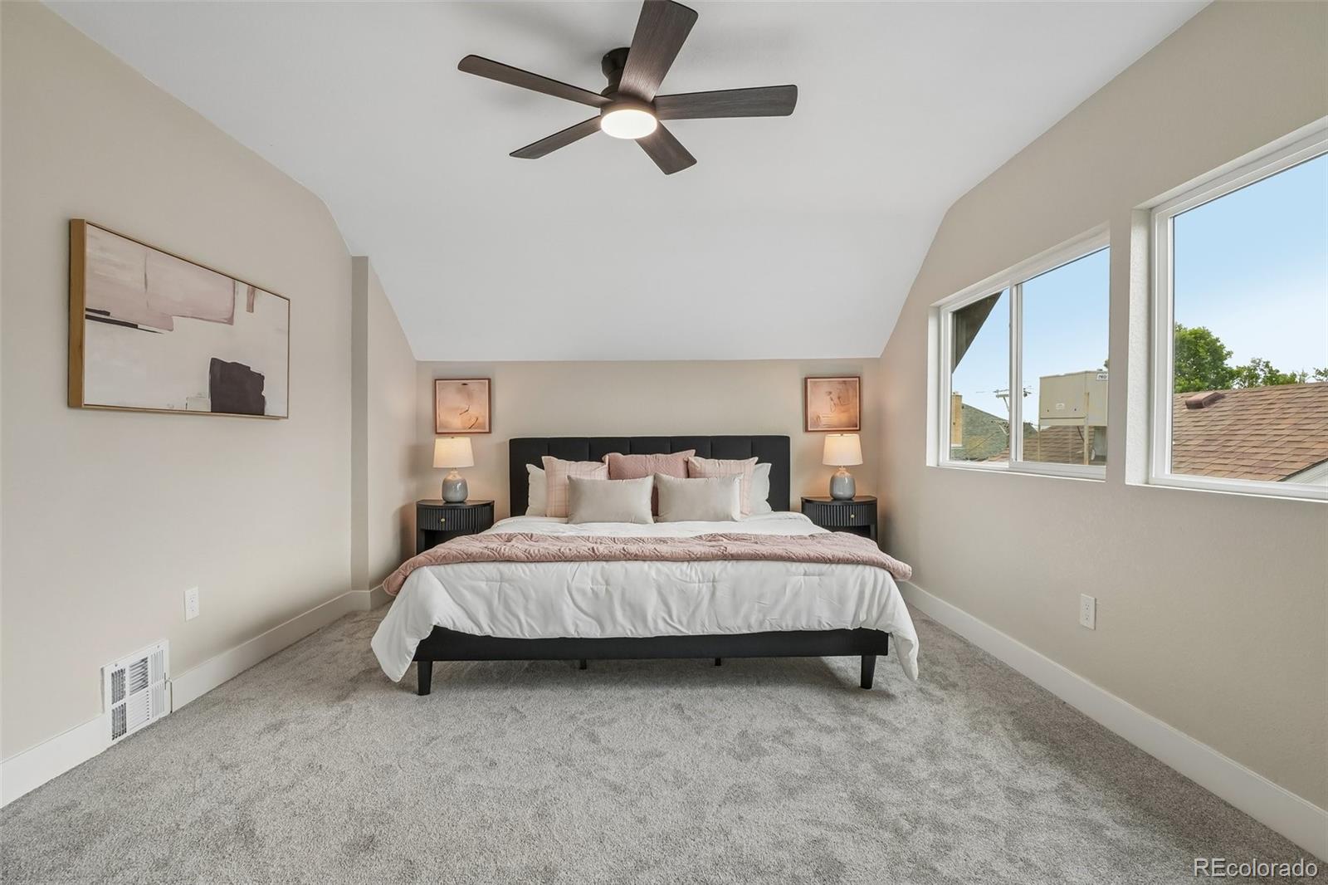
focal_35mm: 16
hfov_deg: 95.0
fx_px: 609
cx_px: 664
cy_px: 442
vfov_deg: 72.0
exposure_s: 1/30
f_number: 8
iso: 100
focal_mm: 11
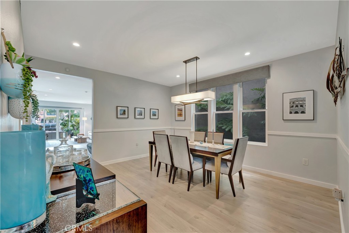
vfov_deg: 77.3
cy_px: 116
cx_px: 174
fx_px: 145
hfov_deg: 100.4
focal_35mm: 15
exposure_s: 1/8
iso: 100
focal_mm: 10
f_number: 5.6
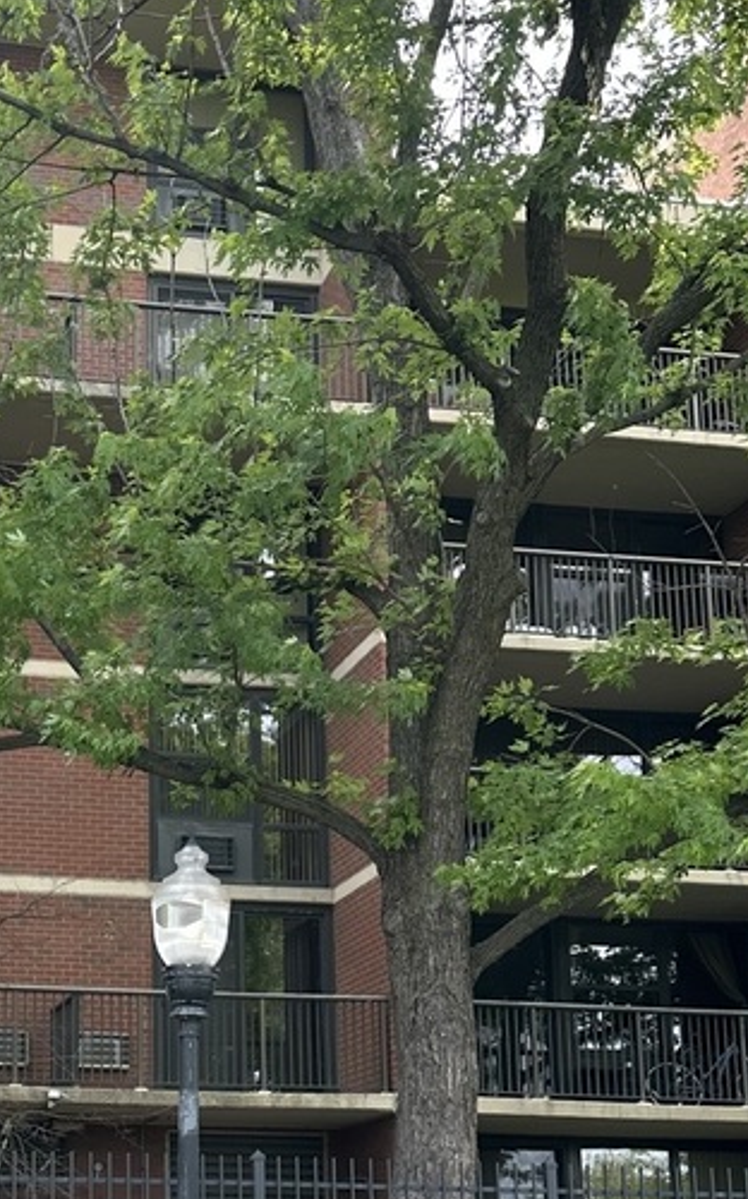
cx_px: 26
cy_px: 928
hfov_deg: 22.7
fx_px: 1796
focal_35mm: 55
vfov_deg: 35.9
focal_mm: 6.86
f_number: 1.78
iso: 80
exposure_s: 1/561
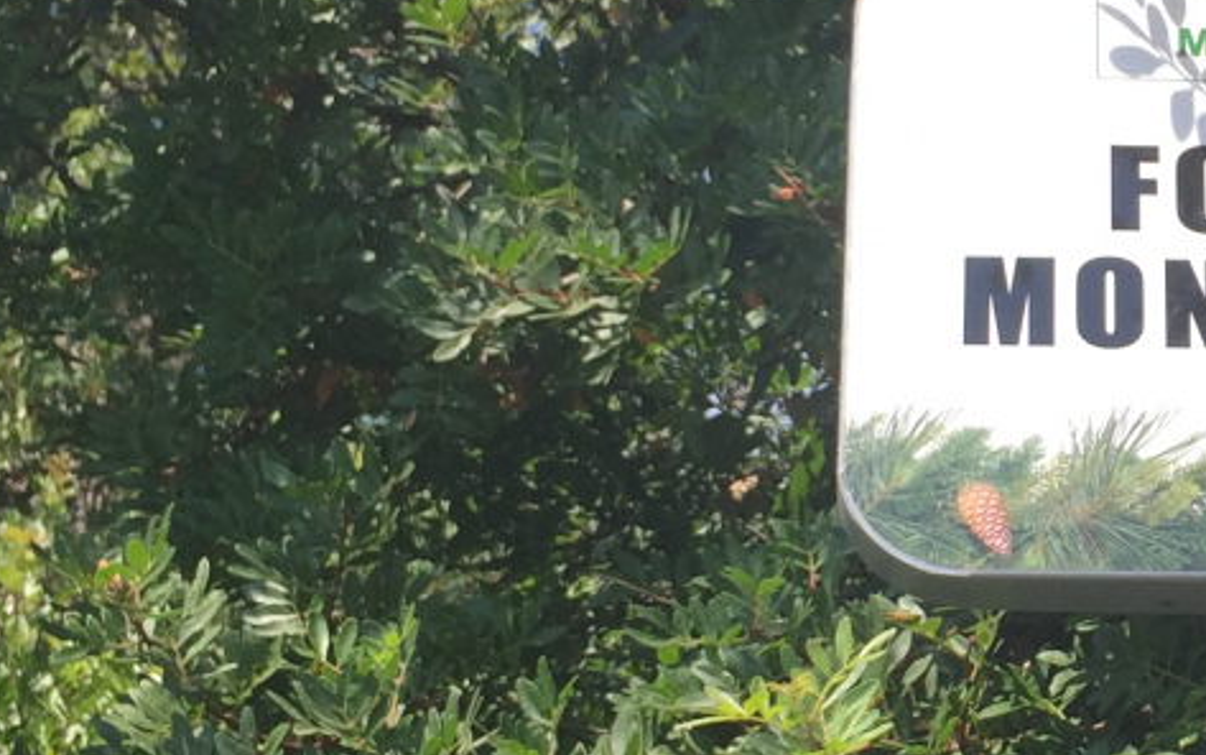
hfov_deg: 19.1
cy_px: 349
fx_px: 3419
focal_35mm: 104
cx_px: 1354
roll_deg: +0.8
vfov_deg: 12.6
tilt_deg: +25.1
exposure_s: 1/898
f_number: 2.2
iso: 32
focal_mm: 4.15
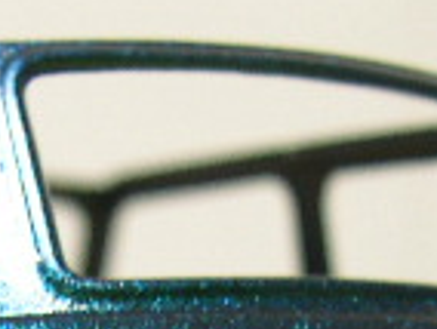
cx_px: 43
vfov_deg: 8.3
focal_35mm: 171
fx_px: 2162
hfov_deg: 11.5
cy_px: 646
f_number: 2.8
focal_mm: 8
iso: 100
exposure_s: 1/3.7
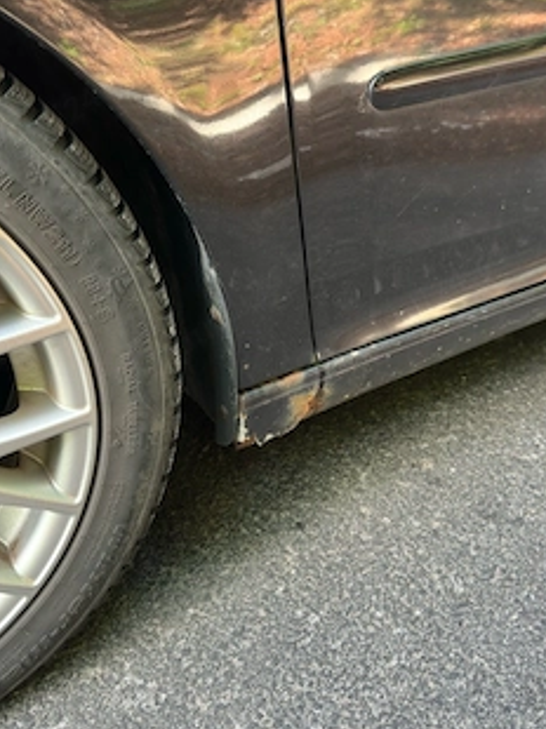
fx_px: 653
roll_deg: -0.5
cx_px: 294
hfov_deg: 45.3
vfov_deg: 58.3
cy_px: 329
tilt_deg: -23.5
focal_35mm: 31
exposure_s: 1/94
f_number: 1.78
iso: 125
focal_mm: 6.86
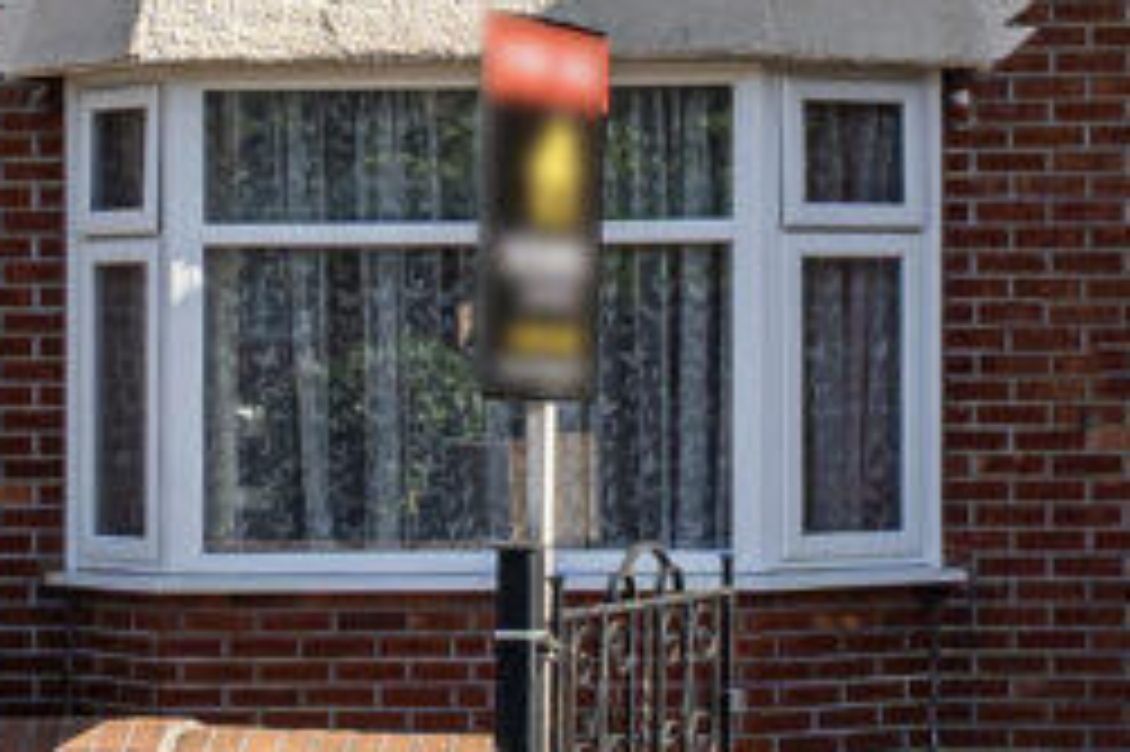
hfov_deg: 13.9
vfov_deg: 9.2
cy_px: -245
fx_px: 4611
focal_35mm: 147
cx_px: 365
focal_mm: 24
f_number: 8
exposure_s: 1/800
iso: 400
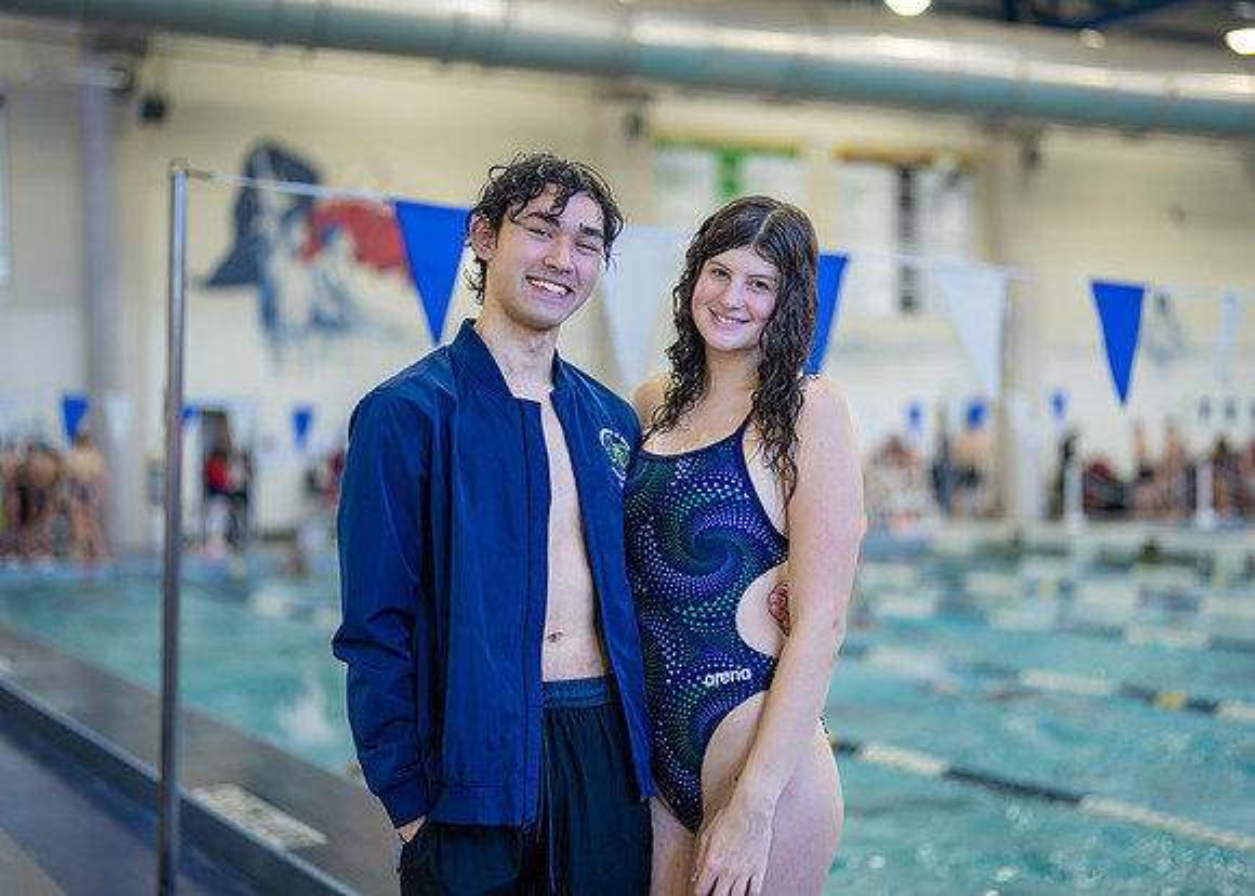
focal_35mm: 54
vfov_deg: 26.1
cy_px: 445
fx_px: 1930
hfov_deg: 36.0
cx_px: 674
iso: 500
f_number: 1.2
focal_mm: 50
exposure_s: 1/400
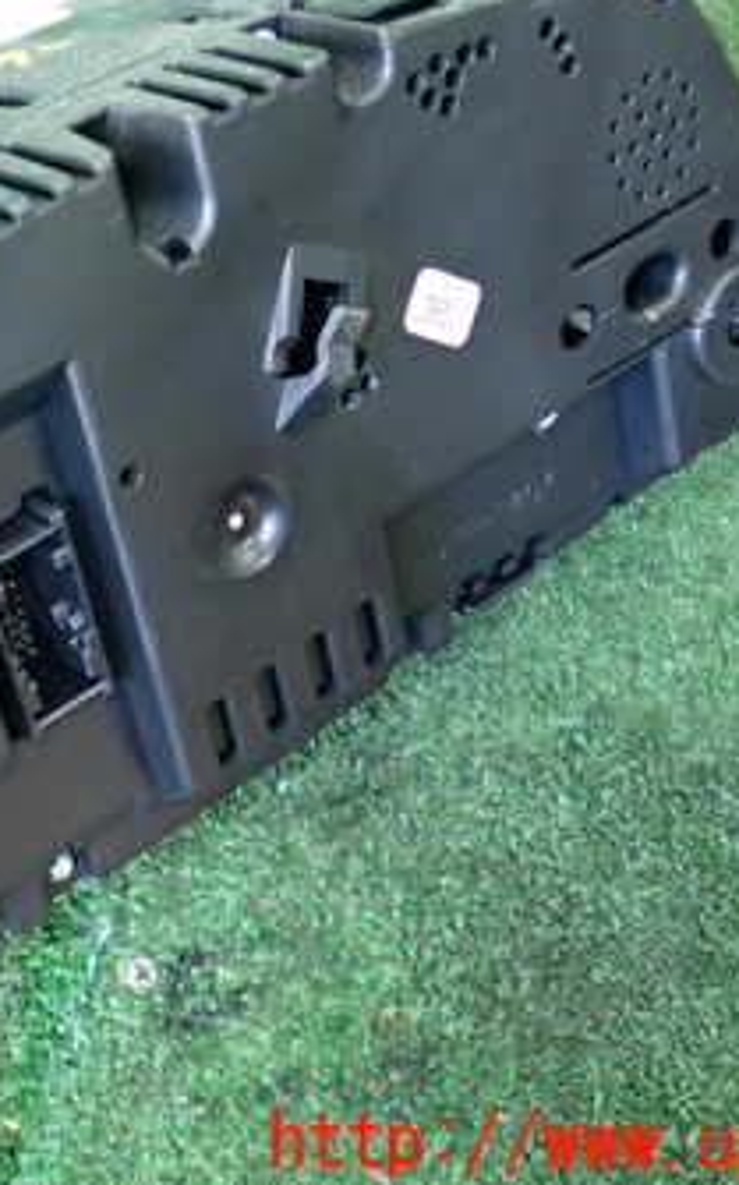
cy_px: 393
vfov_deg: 35.3
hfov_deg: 21.9
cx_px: 7
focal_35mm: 57
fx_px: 1839
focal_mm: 5.4
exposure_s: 1/30
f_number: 2.3
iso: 500
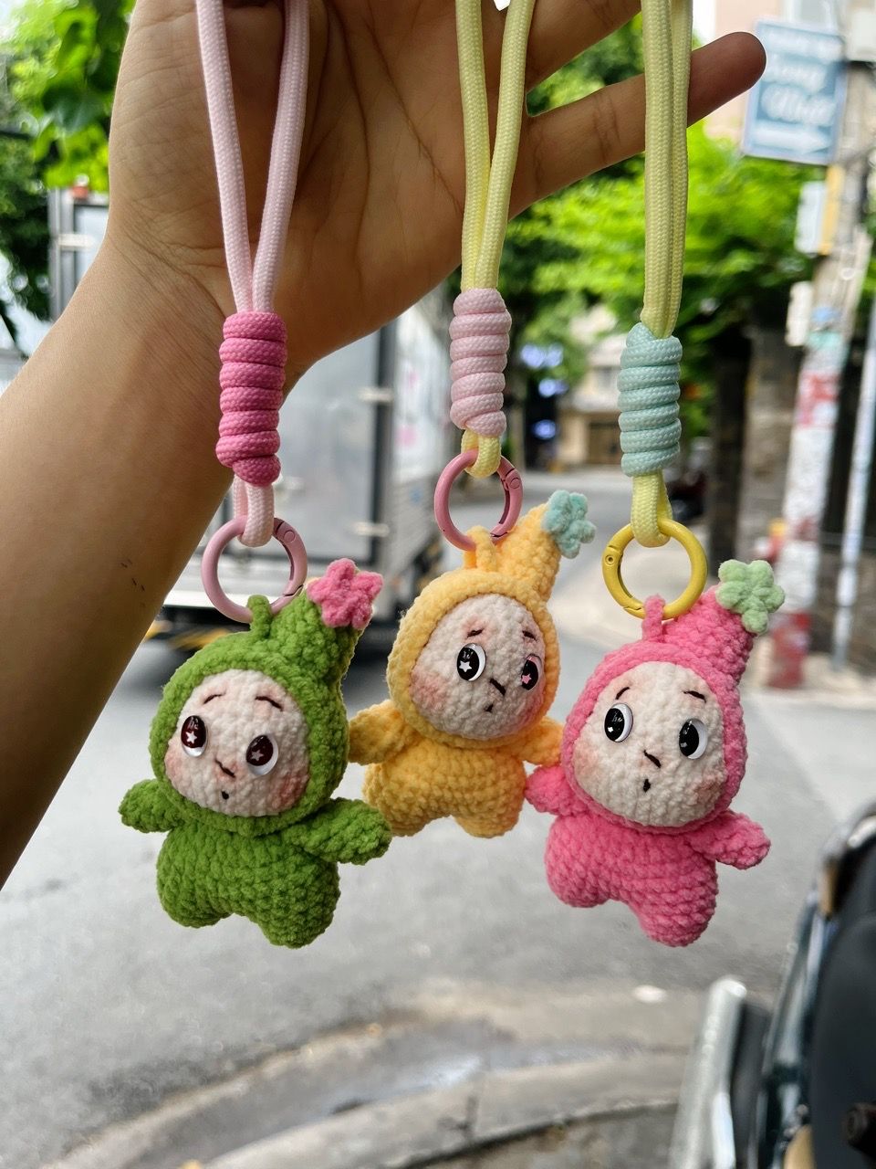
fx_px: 877
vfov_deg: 67.3
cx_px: 438
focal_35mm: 26
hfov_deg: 53.1
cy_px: 584
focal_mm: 5.1
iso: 40
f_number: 1.6
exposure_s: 1/271
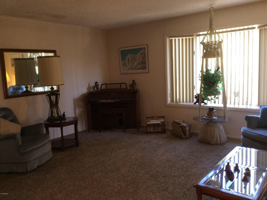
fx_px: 246
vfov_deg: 44.1
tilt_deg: -6.9
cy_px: 100
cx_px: 134
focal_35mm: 32
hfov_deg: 56.9
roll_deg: +3.0
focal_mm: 3.3
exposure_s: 1/24
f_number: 2.4
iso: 80
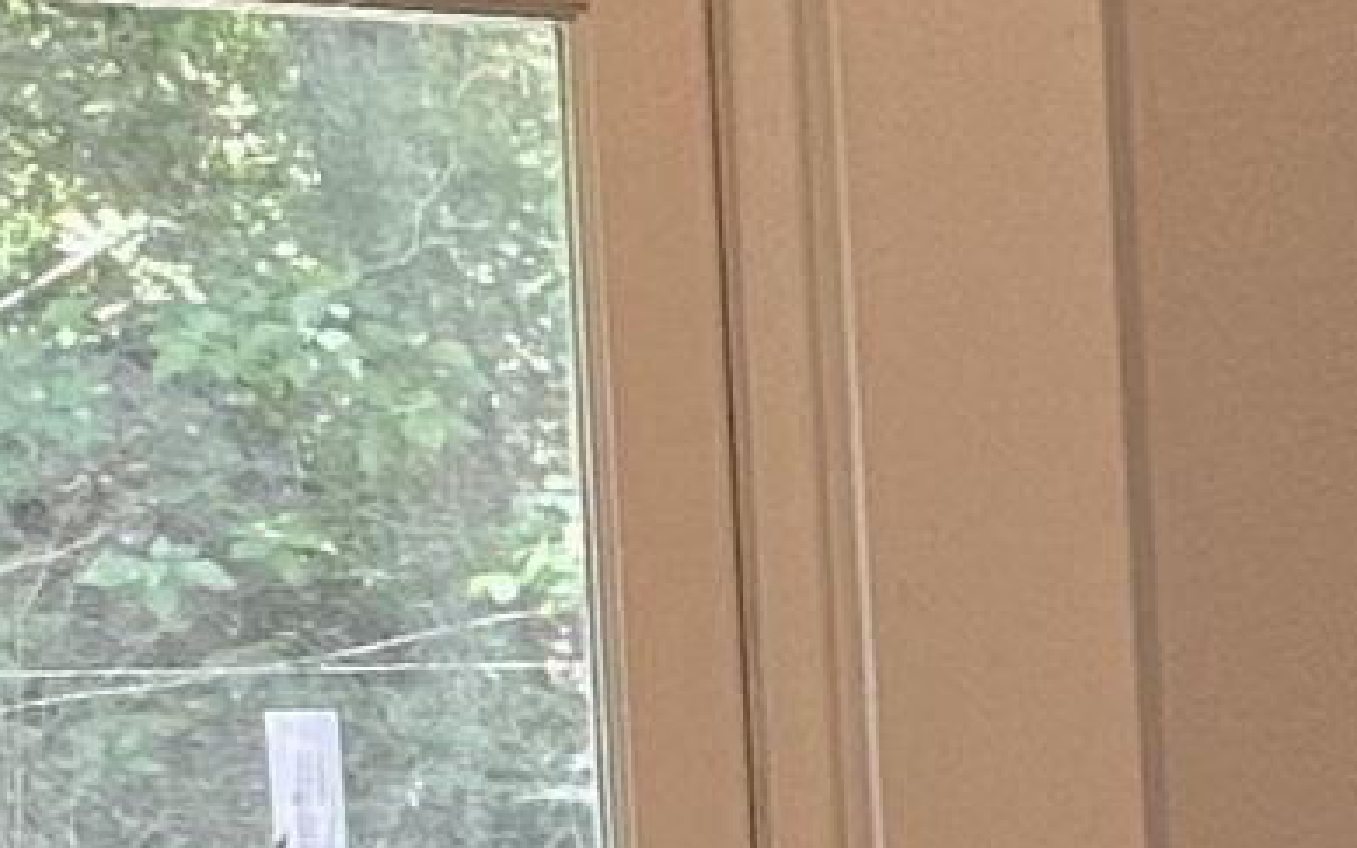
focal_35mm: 201
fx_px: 7432
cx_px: 5177
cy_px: 1588
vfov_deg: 6.4
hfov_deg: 7.7
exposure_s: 1/120
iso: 100
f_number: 1.78
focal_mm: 6.86
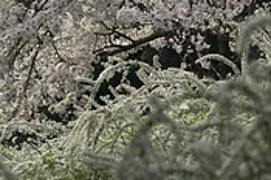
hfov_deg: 3.5
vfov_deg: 2.3
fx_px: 4452
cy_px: -71
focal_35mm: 592
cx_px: 274
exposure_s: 1/300
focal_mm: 135
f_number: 8
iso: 100
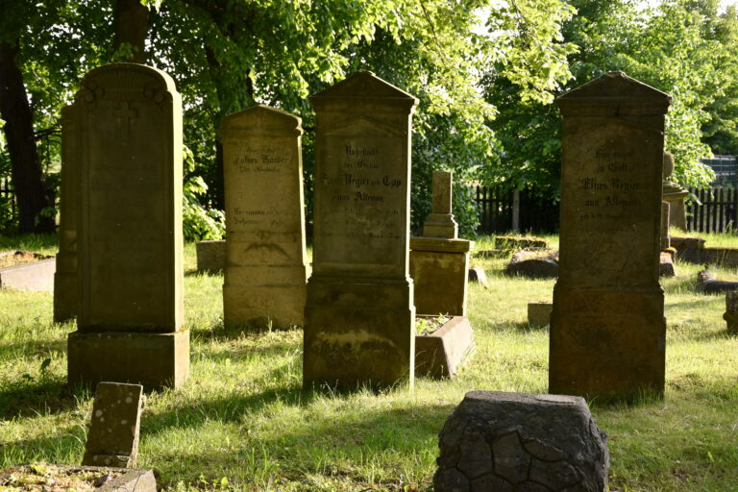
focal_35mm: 78
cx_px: 369
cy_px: 246
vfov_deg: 17.5
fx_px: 1599
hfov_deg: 26.0
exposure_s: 1/250
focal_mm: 52
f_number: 5.6
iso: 280
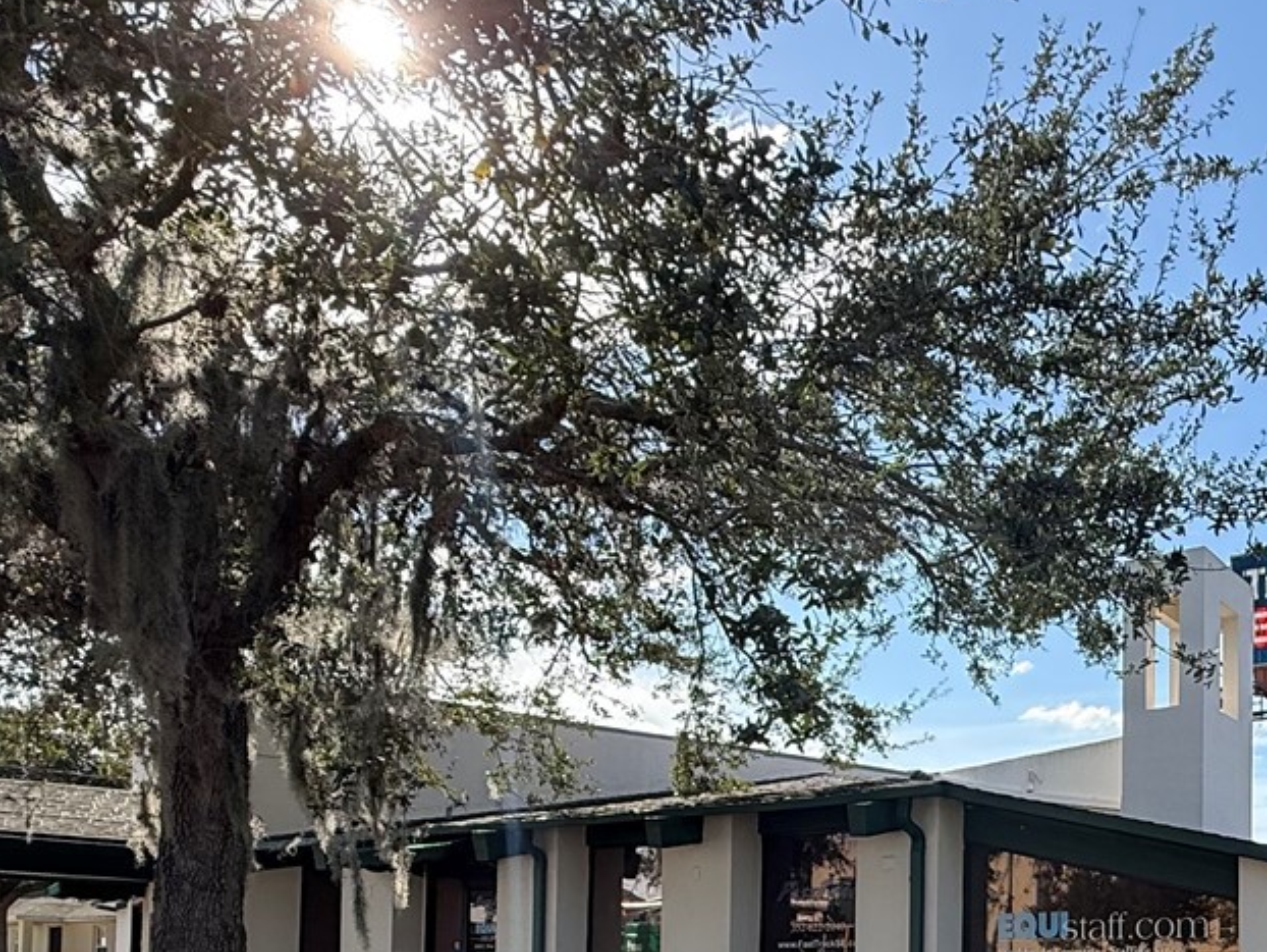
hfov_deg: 46.5
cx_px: 1135
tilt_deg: +3.4
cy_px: 936
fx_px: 1318
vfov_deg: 36.1
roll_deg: -0.4
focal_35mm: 36
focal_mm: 2.22
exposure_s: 1/1497
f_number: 2.2
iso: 64
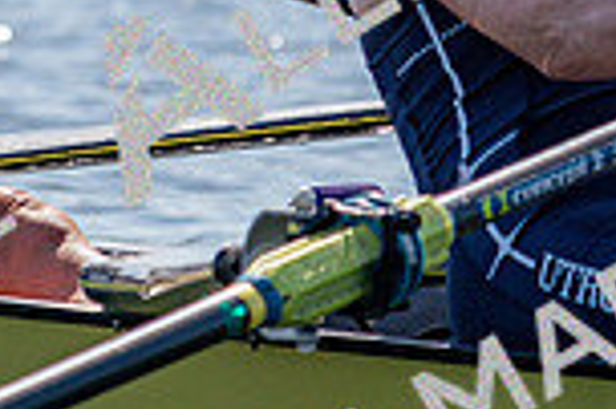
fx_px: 13076
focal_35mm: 765
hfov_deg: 2.7
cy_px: -176
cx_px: -243
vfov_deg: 1.8
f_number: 5.6
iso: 250
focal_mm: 200
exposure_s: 1/2000
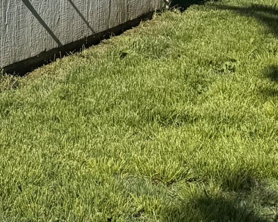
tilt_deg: -4.7
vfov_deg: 12.0
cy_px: -157
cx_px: -389
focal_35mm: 120
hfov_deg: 12.5
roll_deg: +1.4
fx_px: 987
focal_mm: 6.76
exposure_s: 1/9009
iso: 80
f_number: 1.78
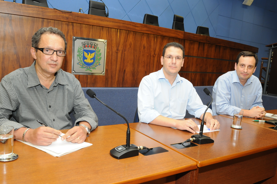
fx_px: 242
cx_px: 138
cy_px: 92
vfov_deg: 41.6
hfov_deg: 59.6
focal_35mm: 32
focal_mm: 21
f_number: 7.1
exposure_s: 1/60
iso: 800
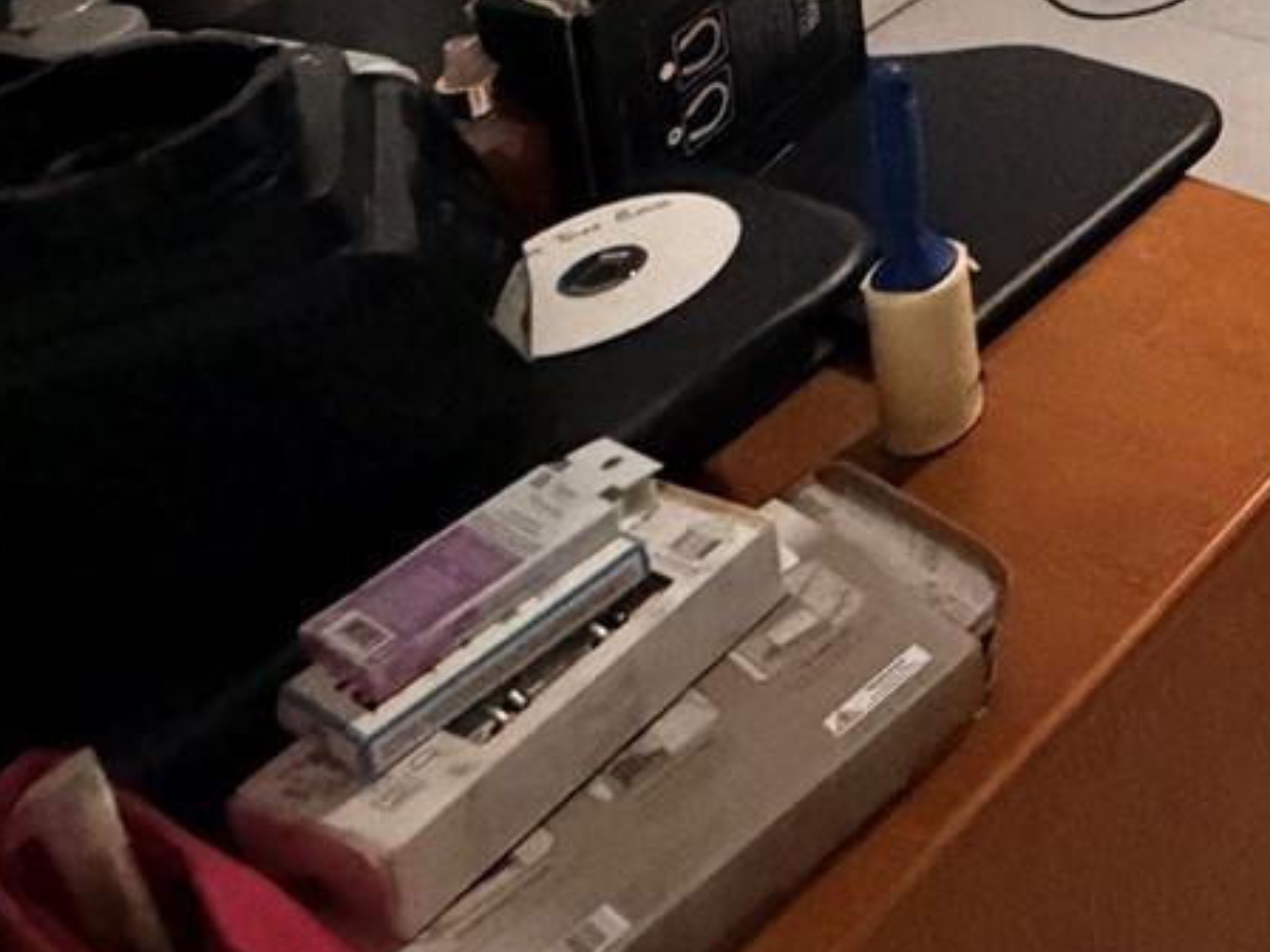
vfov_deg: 21.0
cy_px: -717
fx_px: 1834
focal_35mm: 50
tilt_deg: -14.0
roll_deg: -1.6
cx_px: 2115
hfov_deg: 24.3
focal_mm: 2.22
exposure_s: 1/40
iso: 1000
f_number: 2.2
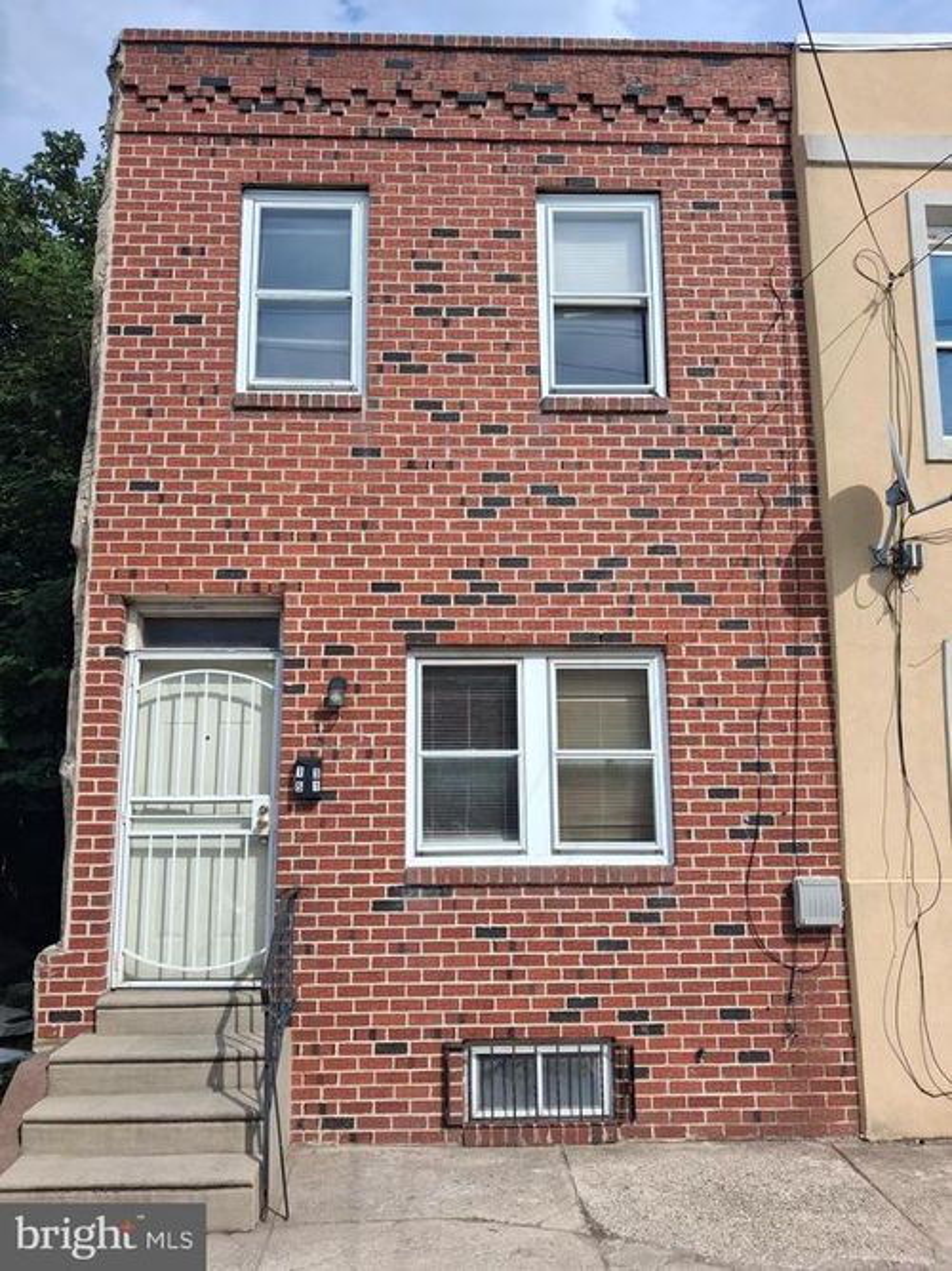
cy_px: 636
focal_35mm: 27
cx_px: 476
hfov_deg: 51.3
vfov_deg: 65.3
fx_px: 990
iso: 25
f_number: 1.8
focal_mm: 4
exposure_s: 1/539
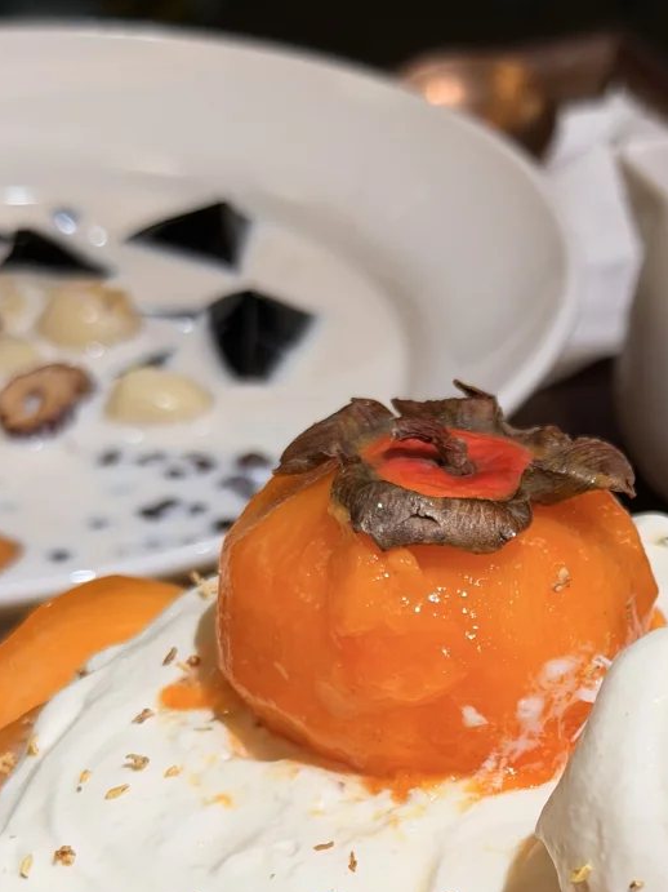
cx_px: 529
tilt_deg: -37.8
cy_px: 742
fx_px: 2574
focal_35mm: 100
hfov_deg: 14.7
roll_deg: +1.5
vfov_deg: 19.4
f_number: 1.78
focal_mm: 6.76
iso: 50
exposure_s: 1/100
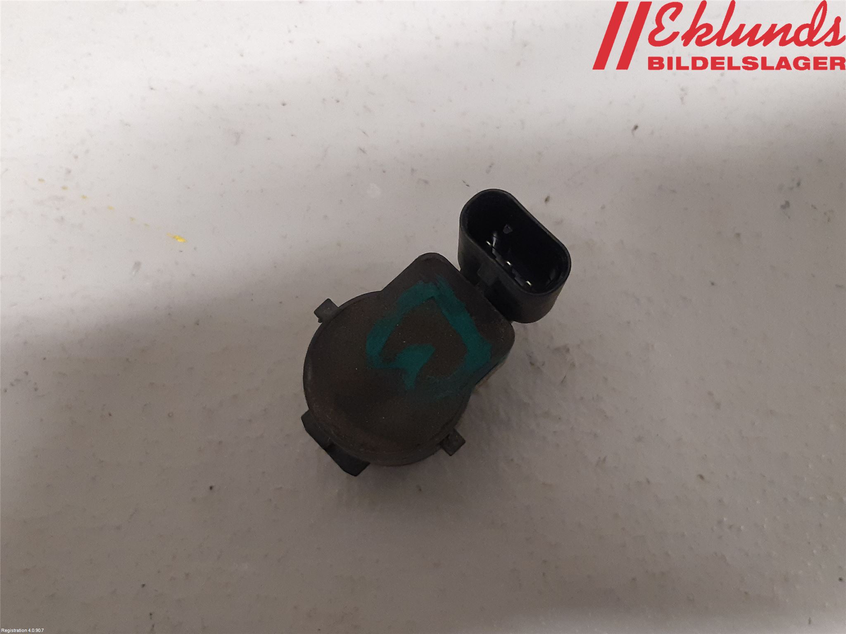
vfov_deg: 53.1
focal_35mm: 26
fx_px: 635
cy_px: 317
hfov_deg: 67.3
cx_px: 423
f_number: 1.7
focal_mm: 3.93
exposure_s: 1/50
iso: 250
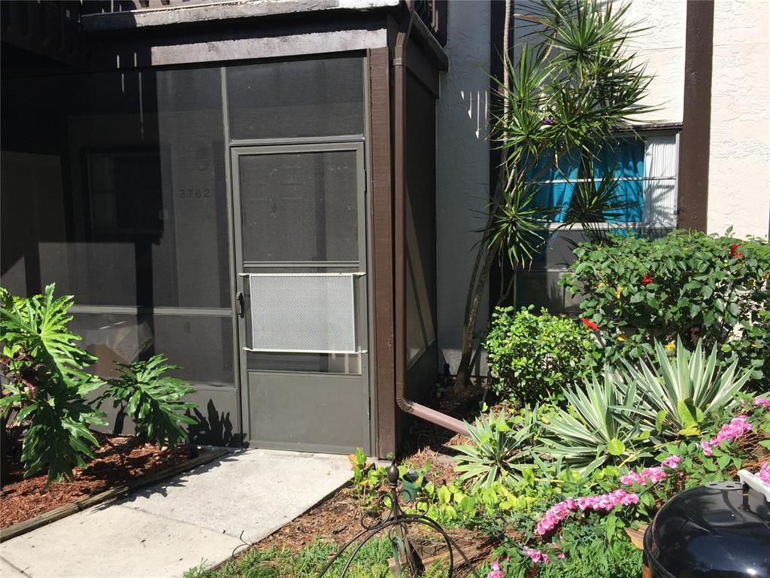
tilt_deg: -6.0
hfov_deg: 61.7
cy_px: 289
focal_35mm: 29
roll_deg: -0.1
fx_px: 645
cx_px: 385
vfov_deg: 48.2
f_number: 2.2
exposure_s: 1/1199
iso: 32
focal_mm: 4.15
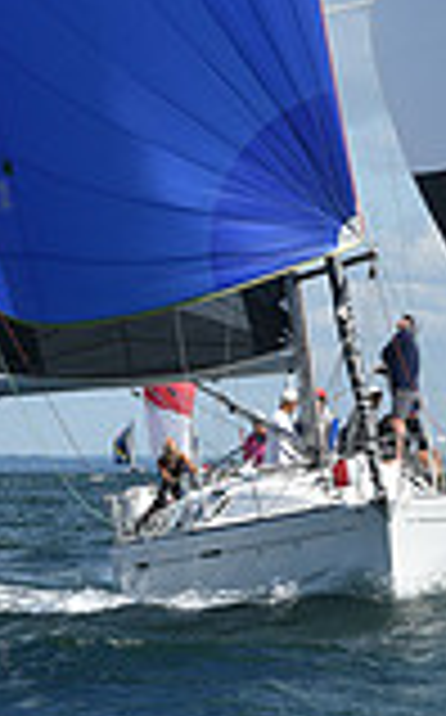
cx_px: 246
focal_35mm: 335
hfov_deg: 3.9
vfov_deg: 6.3
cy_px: -36
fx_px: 6533
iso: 250
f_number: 8
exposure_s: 1/1250
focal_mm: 90
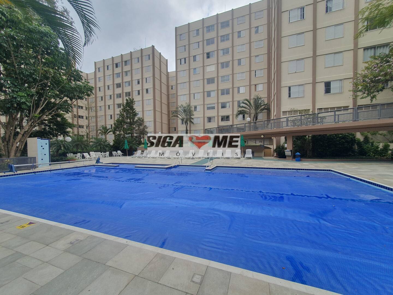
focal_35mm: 13
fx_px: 148
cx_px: 196
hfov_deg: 106.2
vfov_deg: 89.9
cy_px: 148
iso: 50
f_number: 2.2
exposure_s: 1/427
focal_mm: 1.8
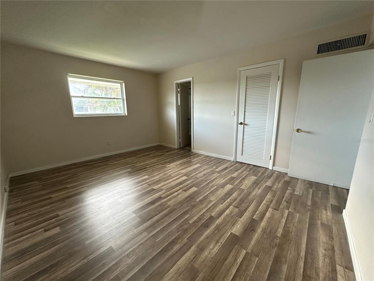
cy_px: 140
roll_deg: +0.8
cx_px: 187
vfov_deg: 85.7
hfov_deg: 102.1
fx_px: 151
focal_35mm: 14
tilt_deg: -11.2
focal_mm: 2.22
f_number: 2.2
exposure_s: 1/99
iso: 250
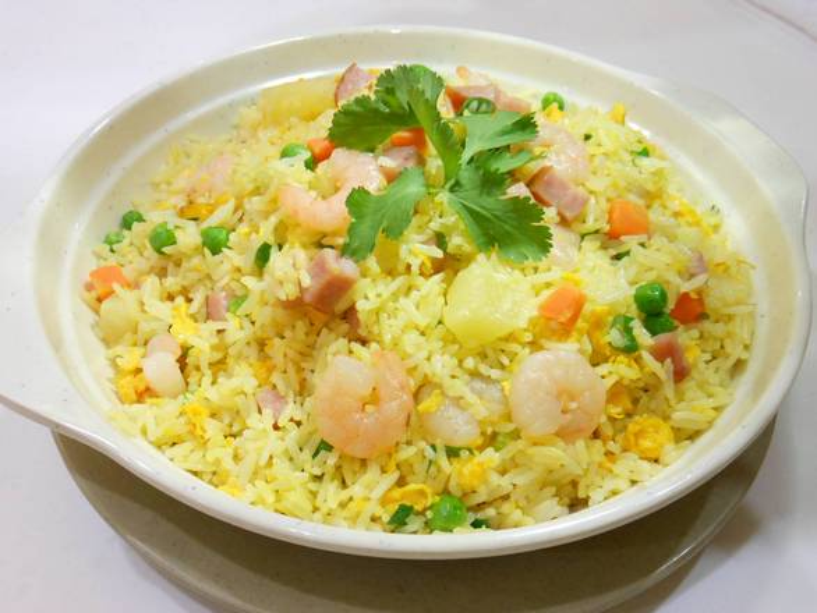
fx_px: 1015
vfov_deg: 33.6
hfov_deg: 43.8
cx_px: 408
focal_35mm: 43
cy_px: 306
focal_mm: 7.7
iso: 400
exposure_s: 1/10
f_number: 3.8
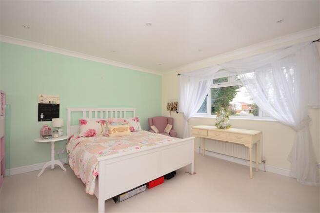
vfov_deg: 77.3
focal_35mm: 15
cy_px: 106
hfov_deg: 100.4
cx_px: 160
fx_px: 133
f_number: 5.6
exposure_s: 1/80
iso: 400
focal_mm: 10
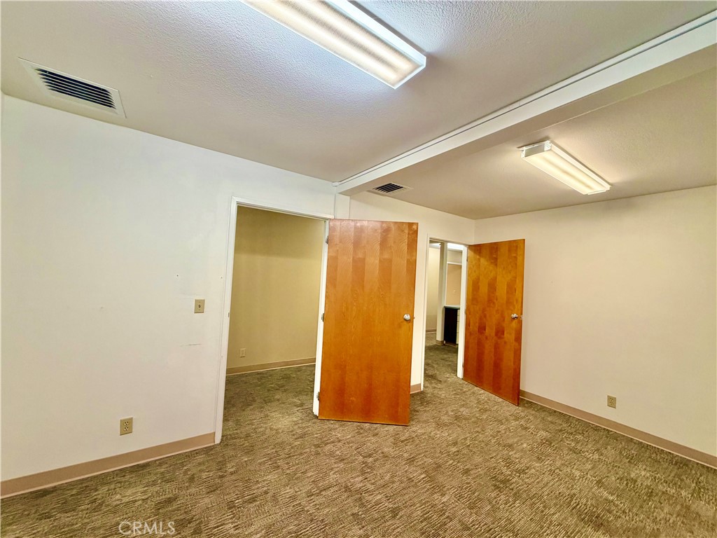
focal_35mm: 14
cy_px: 269
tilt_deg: +2.5
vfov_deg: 85.7
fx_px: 290
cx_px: 358
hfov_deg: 102.1
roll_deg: -2.9
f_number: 2.2
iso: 200
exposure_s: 1/60
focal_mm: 2.22
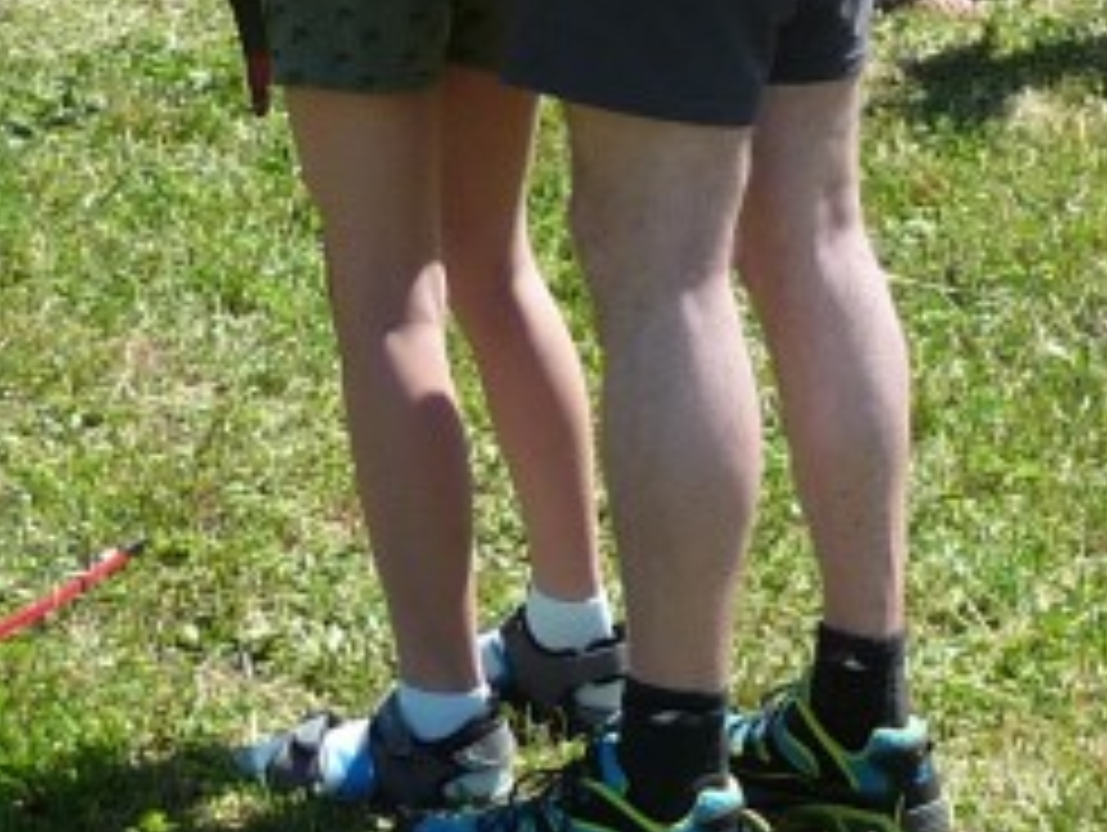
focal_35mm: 167
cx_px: 981
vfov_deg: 8.7
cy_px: -326
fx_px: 5346
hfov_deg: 11.7
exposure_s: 1/500
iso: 100
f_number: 3.7
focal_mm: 6
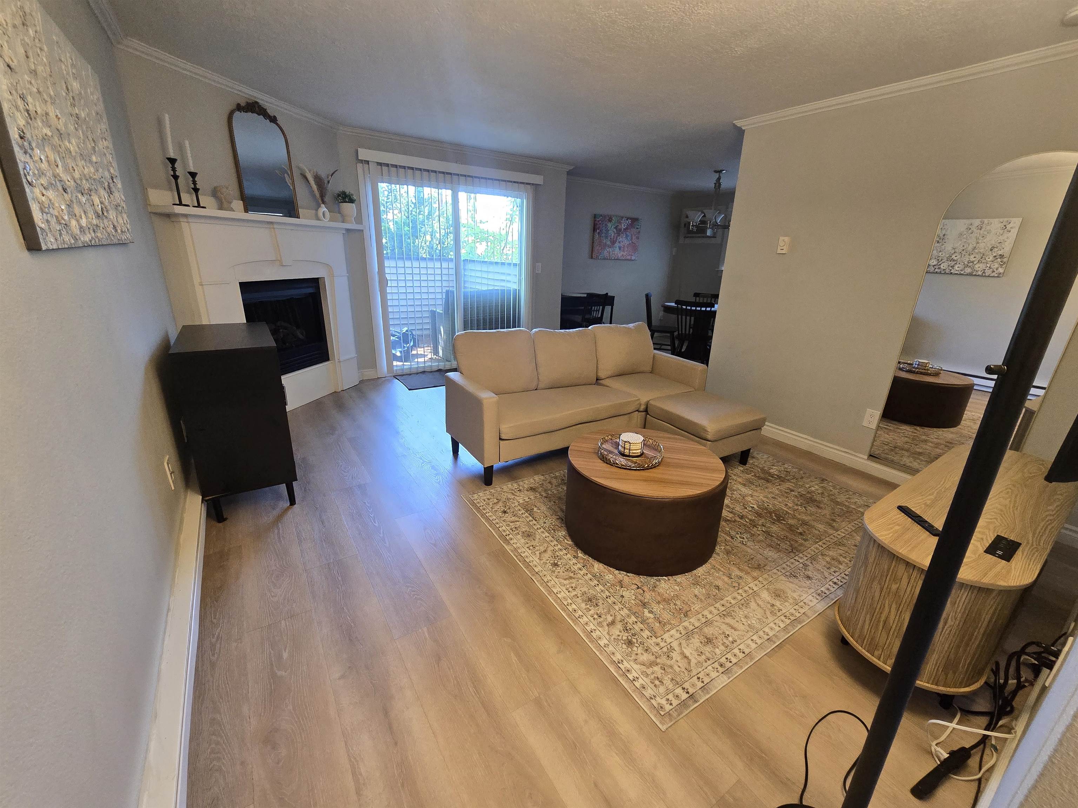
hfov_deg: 106.2
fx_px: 405
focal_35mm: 13
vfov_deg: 89.9
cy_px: 404
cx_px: 539
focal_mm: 2.2
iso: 400
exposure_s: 1/60
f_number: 2.2
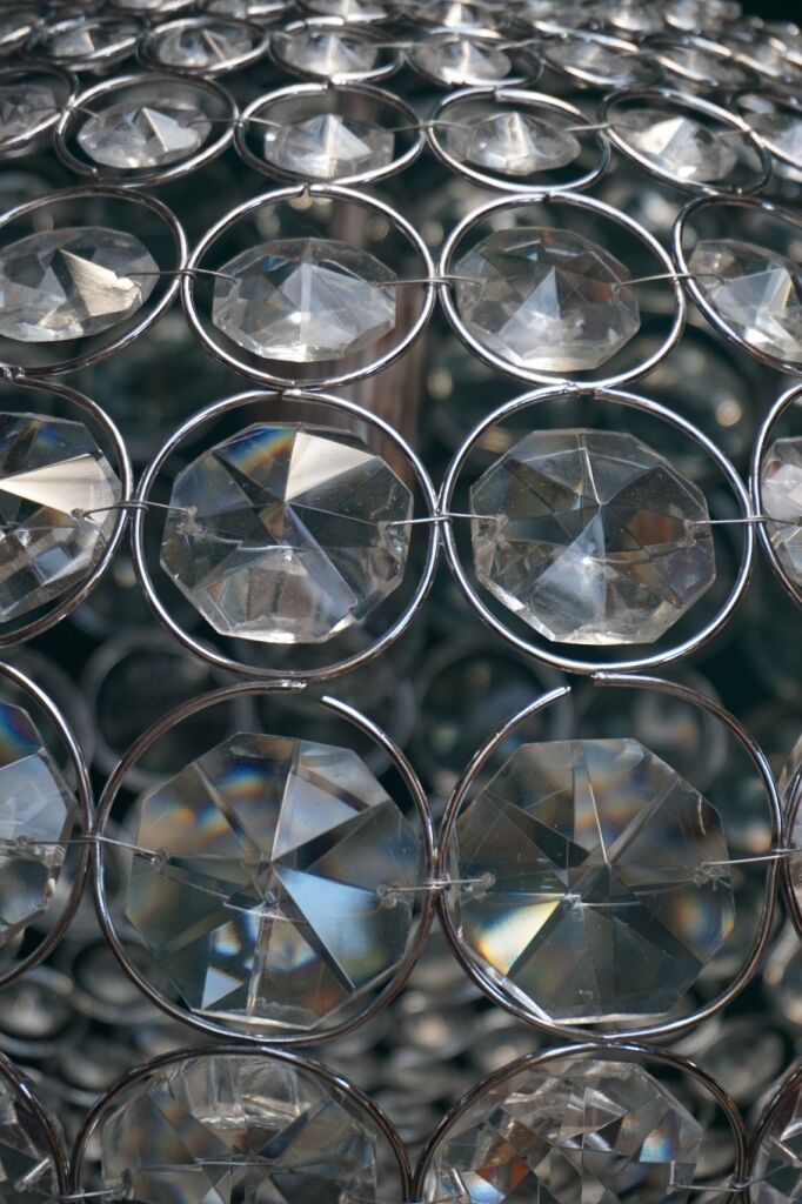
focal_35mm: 70
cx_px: 401
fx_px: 2357
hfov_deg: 19.3
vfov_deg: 28.7
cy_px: 602
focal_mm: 47
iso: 500
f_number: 5.6
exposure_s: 1/80
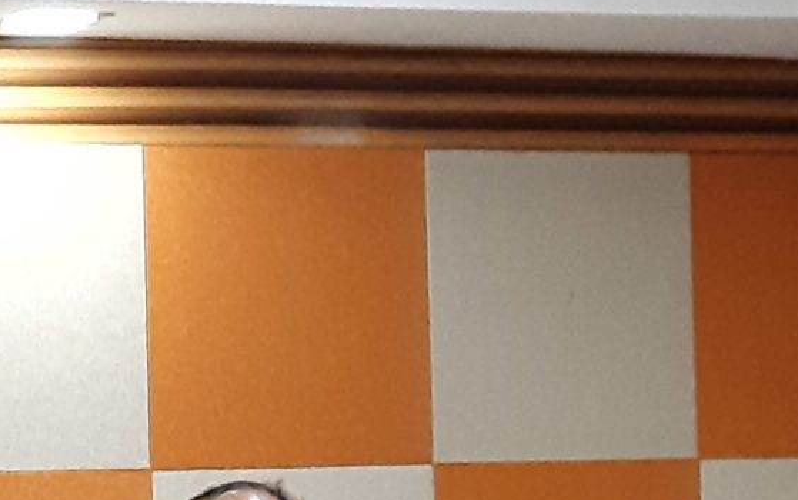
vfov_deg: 9.9
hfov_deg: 14.1
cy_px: 587
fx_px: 2850
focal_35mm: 131
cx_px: -642
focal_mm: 3.93
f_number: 1.7
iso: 250
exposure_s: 1/50
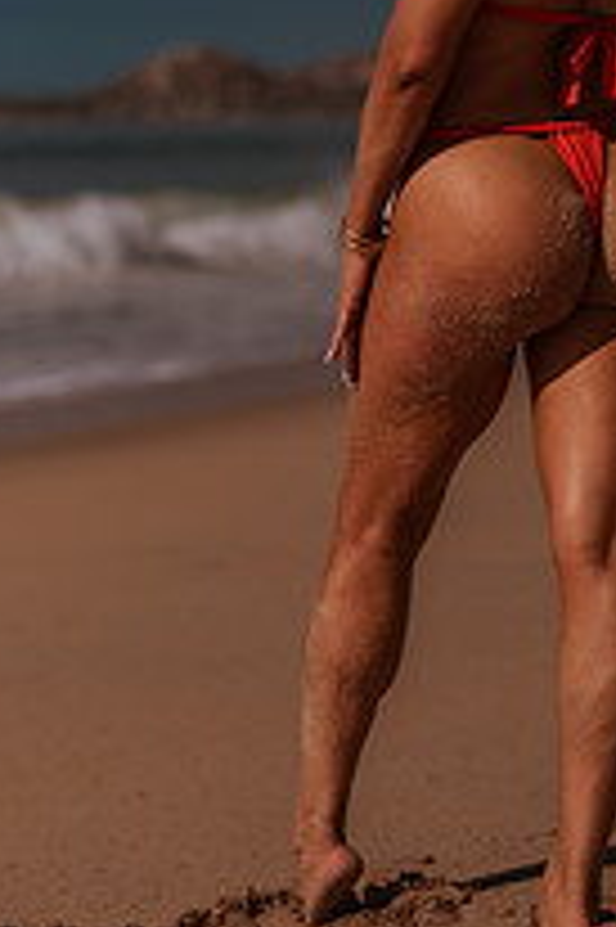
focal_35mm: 127
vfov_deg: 16.0
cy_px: 148
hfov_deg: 10.8
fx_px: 3265
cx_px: 459
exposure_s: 1/8000
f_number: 2.2
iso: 50
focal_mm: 58
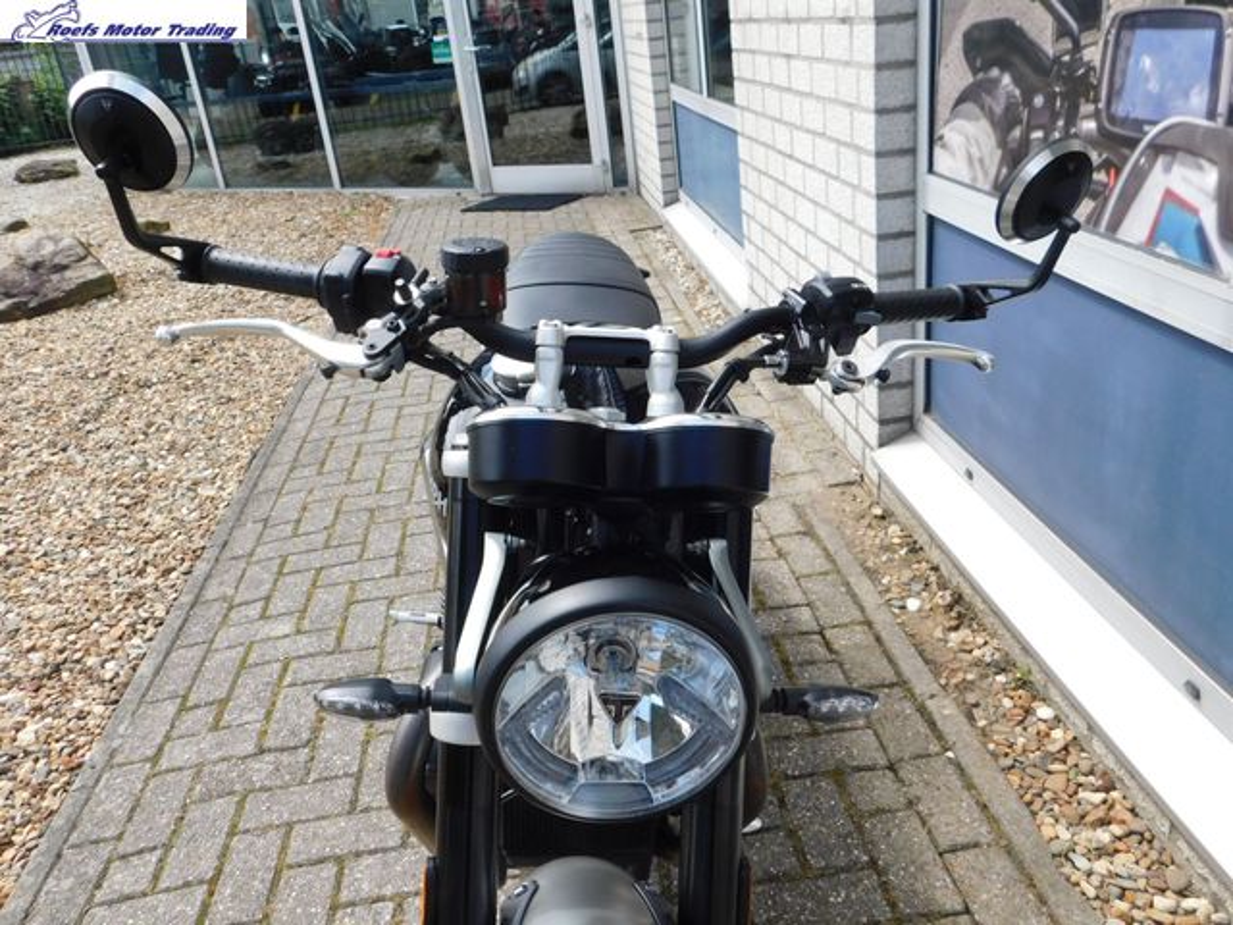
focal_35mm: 28
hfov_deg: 63.4
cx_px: 616
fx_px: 997
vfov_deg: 49.7
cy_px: 462
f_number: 3.2
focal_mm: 4.9
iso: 125
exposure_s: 1/500
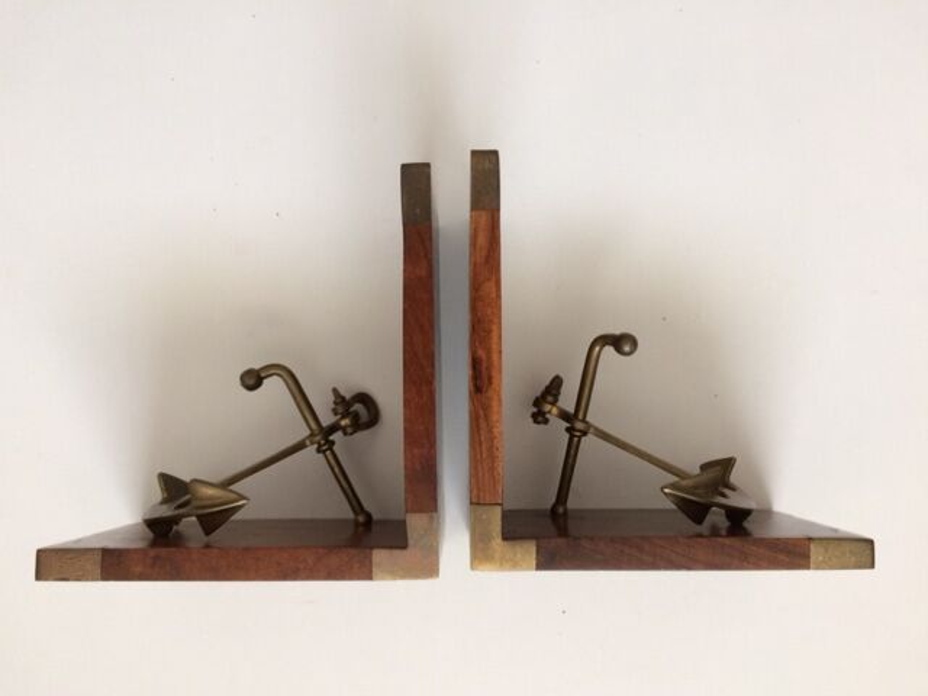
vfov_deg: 48.2
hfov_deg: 61.7
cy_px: 348
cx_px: 464
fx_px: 777
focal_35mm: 29
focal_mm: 4.15
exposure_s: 1/33
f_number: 2.2
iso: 125
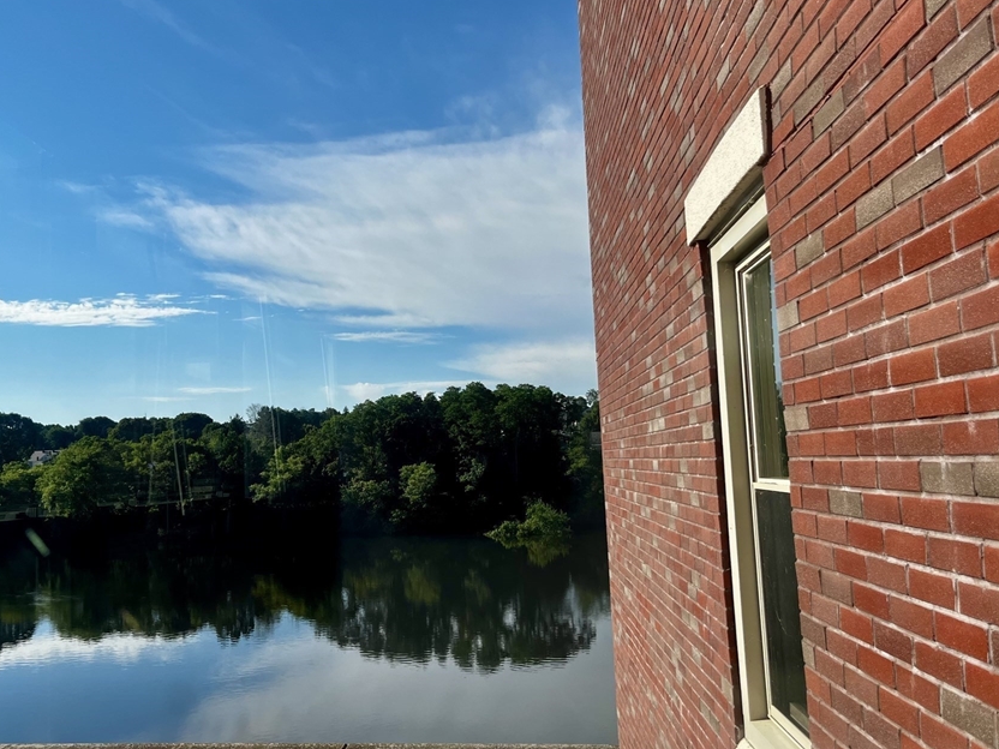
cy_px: 366
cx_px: 397
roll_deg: +2.4
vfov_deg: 44.2
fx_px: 924
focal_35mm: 32
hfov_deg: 56.4
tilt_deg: +4.9
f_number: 1.6
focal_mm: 5.1
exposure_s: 1/4651
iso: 50
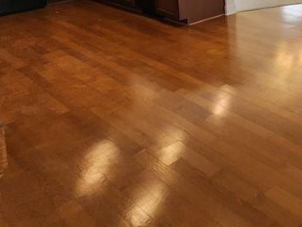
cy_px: -64
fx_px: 323
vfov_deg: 30.8
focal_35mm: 37
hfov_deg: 32.5
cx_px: 419
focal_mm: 2.2
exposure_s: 1/60
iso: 160
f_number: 2.2
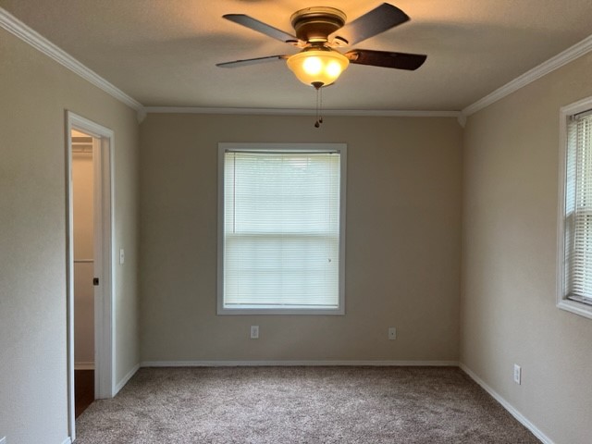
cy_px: 222
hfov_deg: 67.3
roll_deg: -0.6
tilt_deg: -3.1
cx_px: 296
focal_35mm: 26
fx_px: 445
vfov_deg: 53.1
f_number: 1.6
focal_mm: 5.1
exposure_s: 1/120
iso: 80
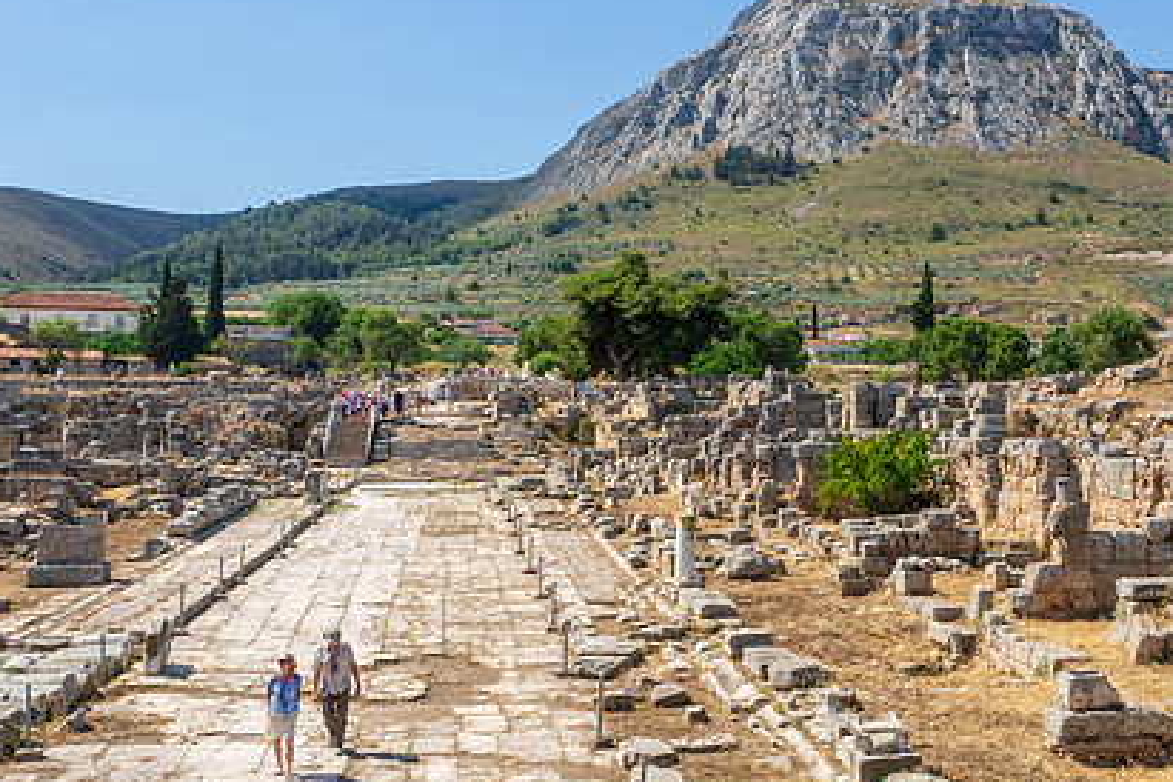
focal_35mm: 44
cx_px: 756
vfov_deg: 30.4
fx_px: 1434
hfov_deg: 44.0
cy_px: 303
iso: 200
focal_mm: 15
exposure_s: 1/250
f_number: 11
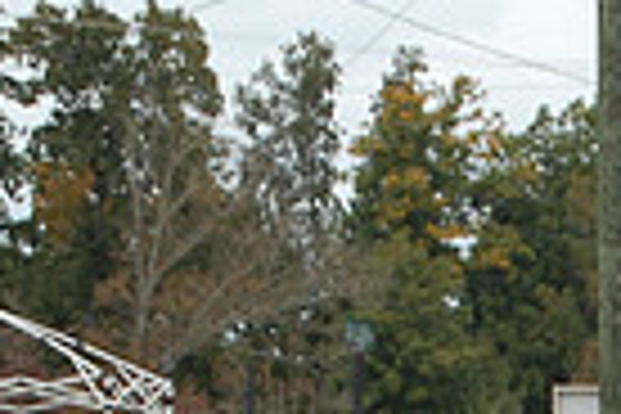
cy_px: 706
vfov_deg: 3.9
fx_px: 5987
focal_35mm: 347
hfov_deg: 5.9
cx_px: 644
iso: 400
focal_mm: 55
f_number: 5.6
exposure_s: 1/640
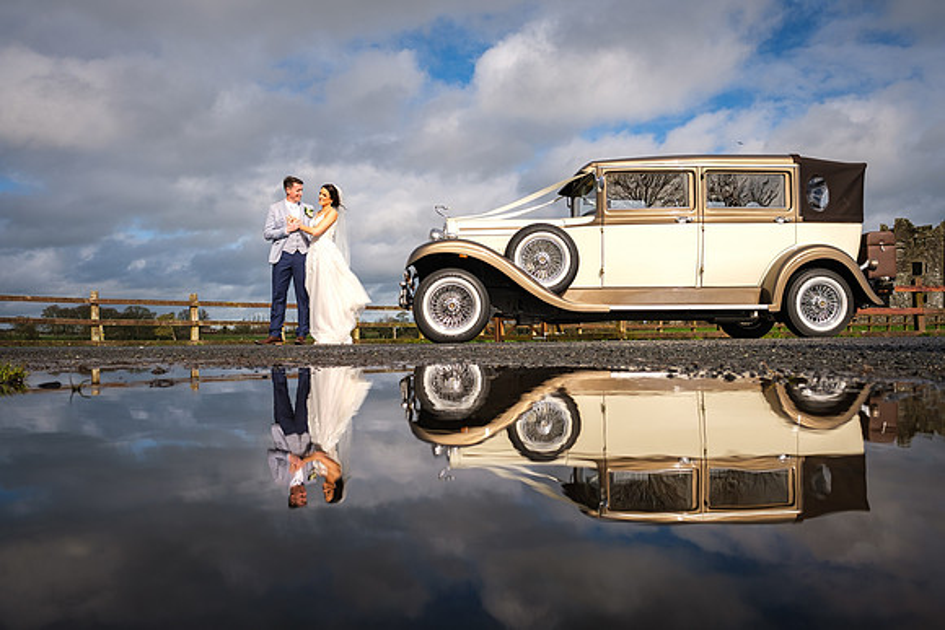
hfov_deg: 68.4
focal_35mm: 26
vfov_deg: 48.8
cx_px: 505
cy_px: 347
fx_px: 694
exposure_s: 1/800
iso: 160
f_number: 5
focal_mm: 16
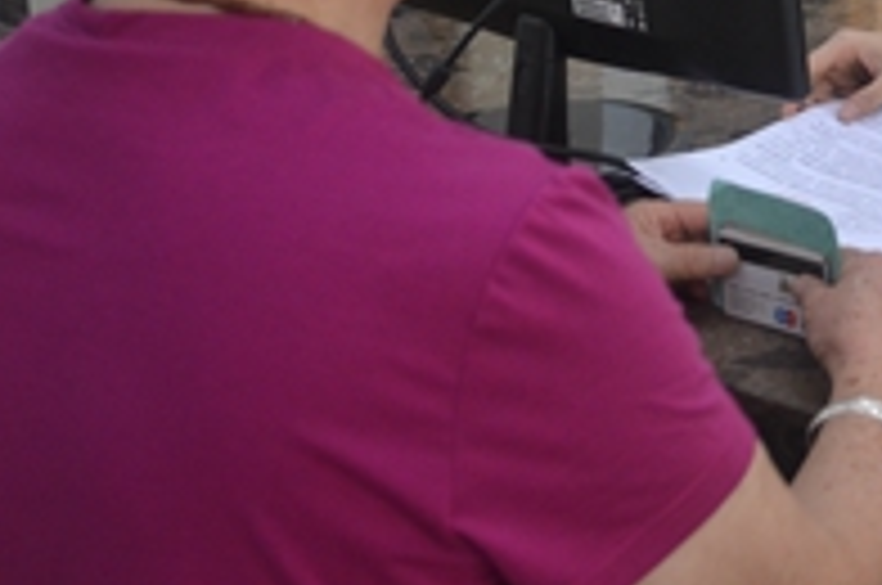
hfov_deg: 21.1
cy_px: -47
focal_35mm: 92
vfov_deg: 14.5
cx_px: 958
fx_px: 2250
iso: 560
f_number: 4
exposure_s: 1/15
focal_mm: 24
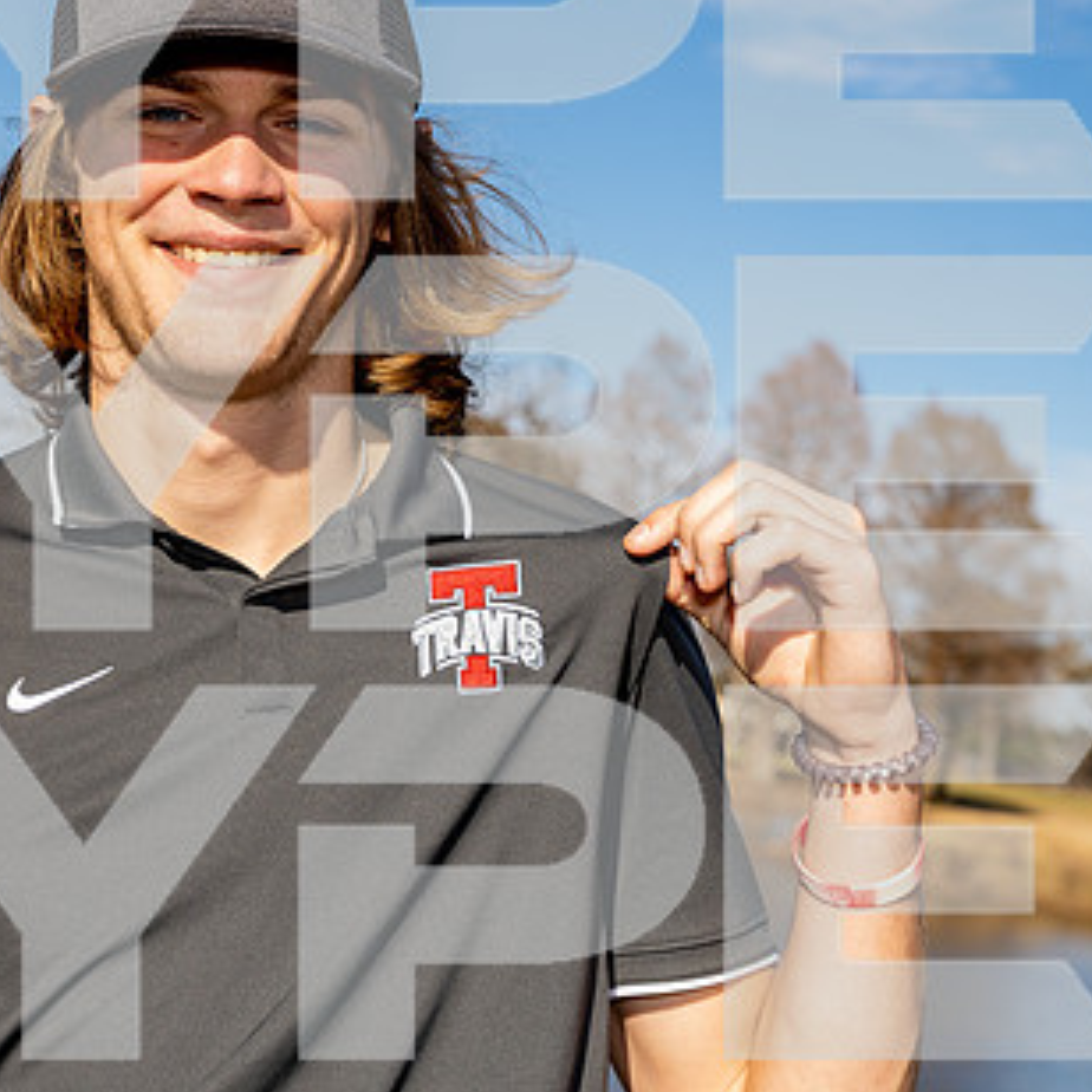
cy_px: 445
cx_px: 241
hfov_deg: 21.4
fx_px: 2855
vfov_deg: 21.6
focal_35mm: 80
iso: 100
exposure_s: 1/250
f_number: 5.6
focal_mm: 50
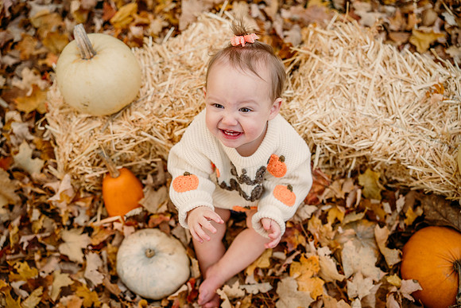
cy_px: 154
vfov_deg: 37.9
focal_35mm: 35
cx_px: 230
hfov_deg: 54.4
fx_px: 448
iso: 250
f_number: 2.2
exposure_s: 1/400
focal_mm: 35
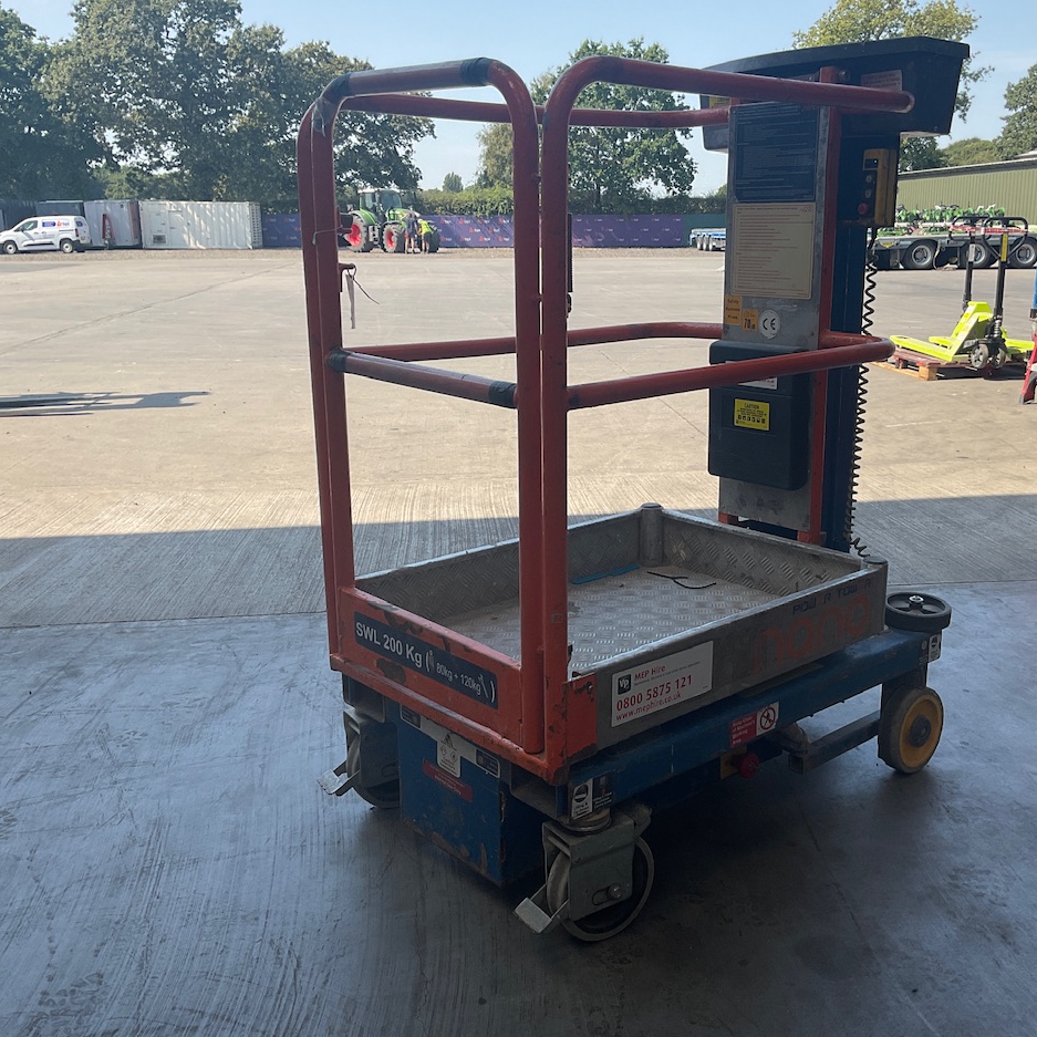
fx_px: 1186
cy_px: 508
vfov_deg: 47.2
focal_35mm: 35
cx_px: 606
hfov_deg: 47.0
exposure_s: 1/898
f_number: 1.8
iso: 16
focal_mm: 3
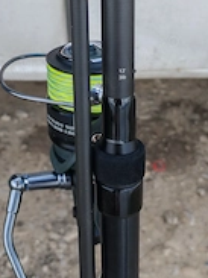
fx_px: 473
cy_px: 96
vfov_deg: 32.5
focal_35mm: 59
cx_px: 77
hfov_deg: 24.7
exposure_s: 1/510
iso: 50
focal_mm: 5.52
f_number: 1.95
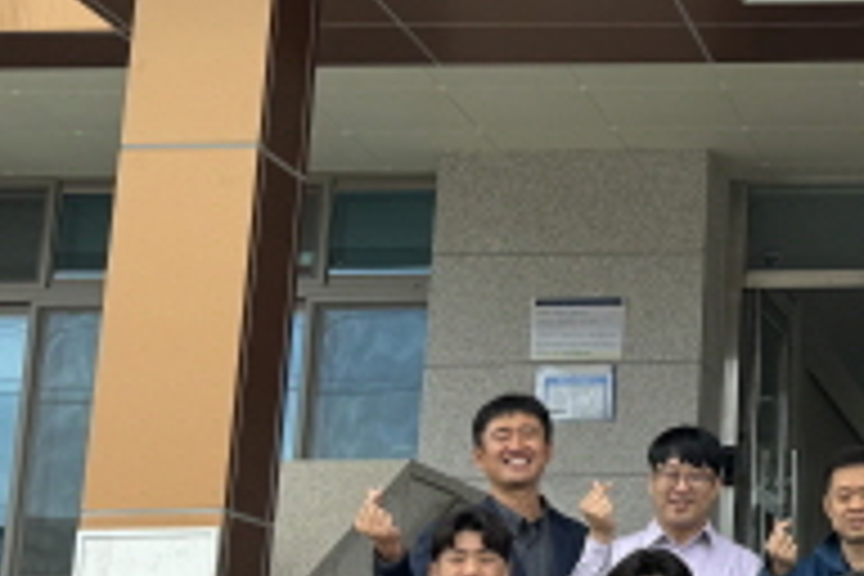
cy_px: 196
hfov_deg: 20.7
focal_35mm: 91
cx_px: 1066
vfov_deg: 15.0
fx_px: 2184
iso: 80
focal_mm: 6.76
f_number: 1.78
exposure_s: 1/1980
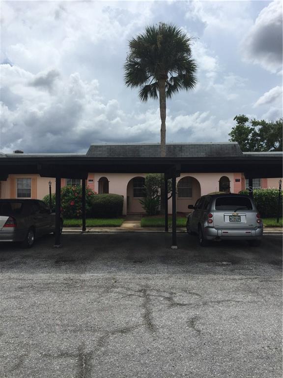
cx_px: 142
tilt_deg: +3.9
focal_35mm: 29
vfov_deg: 61.7
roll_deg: +0.4
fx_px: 316
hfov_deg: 48.2
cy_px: 189
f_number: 2.2
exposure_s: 1/3968
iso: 32
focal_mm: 4.15
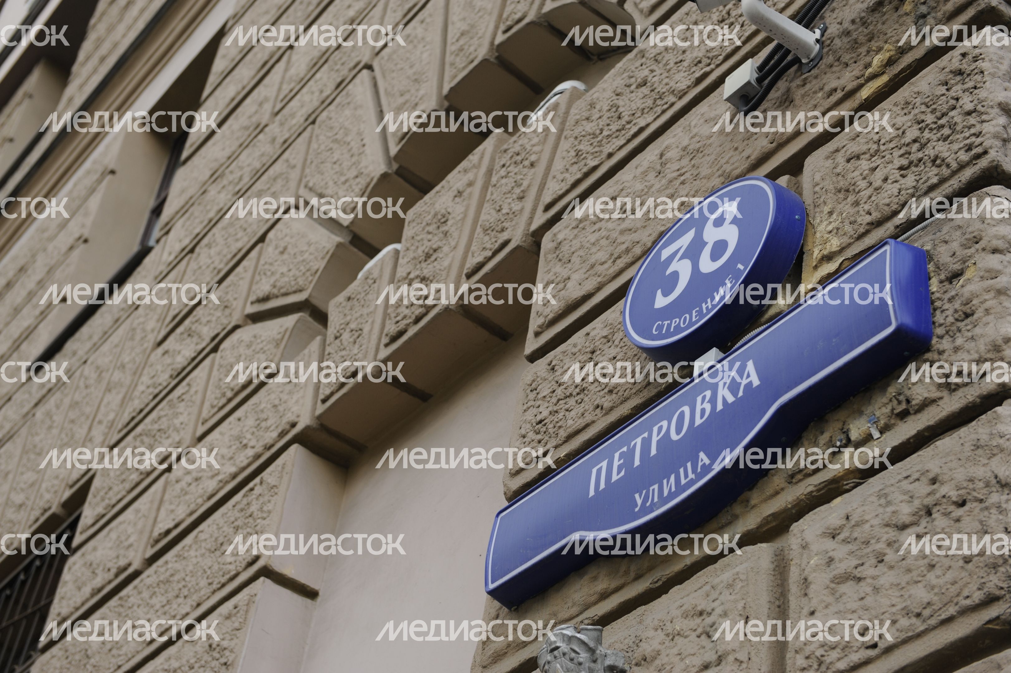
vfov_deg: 19.4
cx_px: 506
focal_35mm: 70
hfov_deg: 28.9
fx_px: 1965
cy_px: 336
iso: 320
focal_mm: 70
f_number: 4.5
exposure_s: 1/320
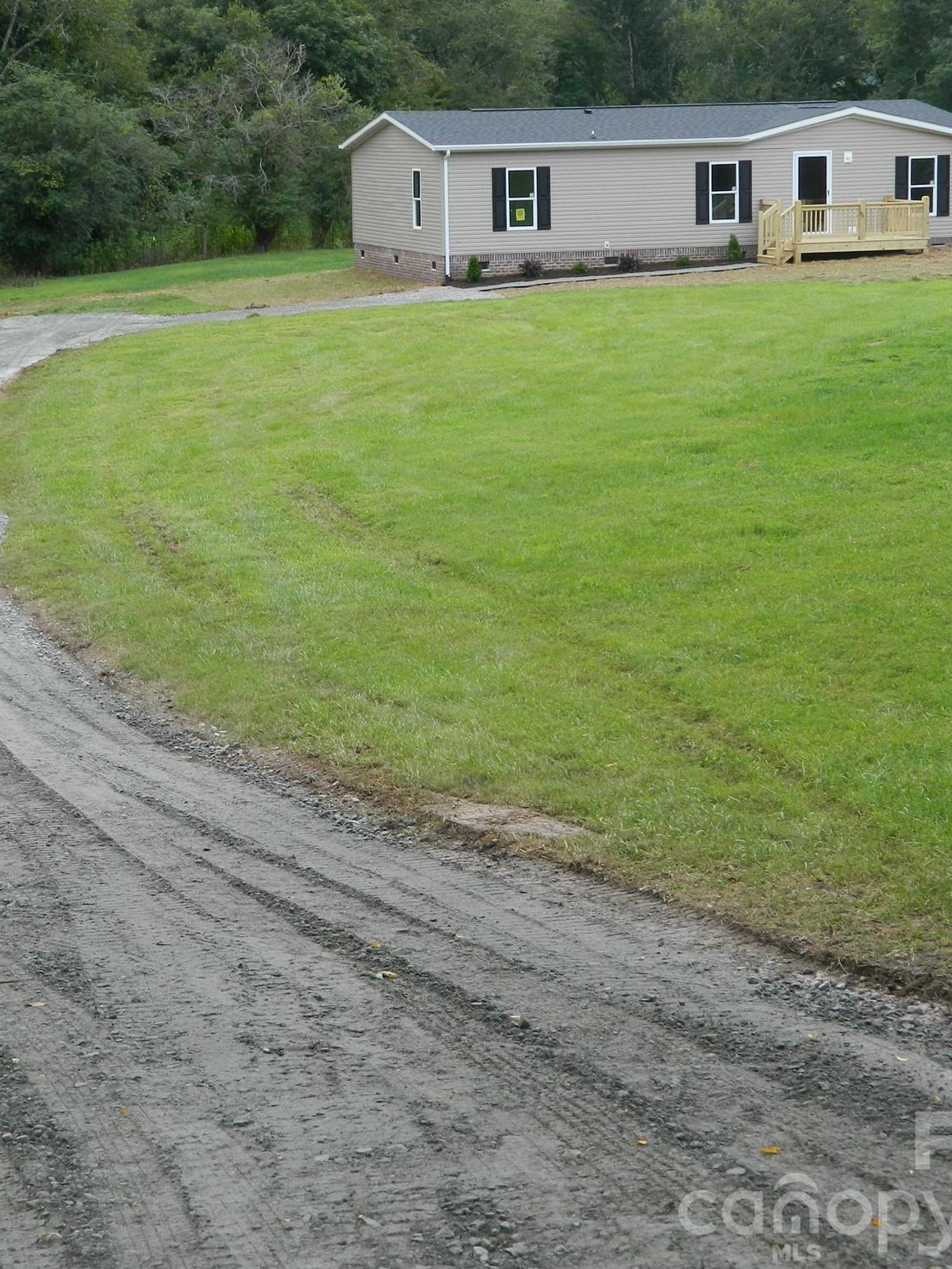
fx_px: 2824
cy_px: 633
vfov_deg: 25.3
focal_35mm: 77
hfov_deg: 19.1
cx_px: 325
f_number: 3.8
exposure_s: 1/100
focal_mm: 10.2
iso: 80
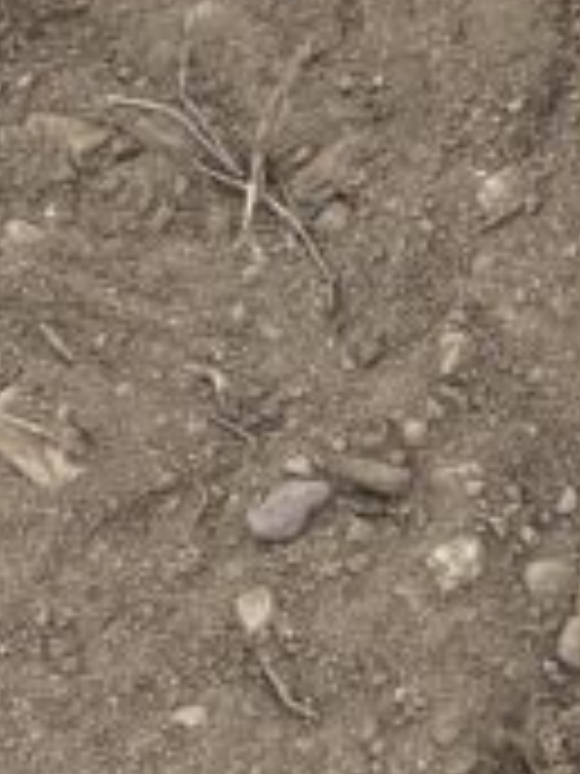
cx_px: 1434
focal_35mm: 155
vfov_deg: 11.7
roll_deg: -14.0
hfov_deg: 8.6
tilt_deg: -43.9
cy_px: -644
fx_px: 3463
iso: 50
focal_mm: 5.96
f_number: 1.6
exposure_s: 1/1953
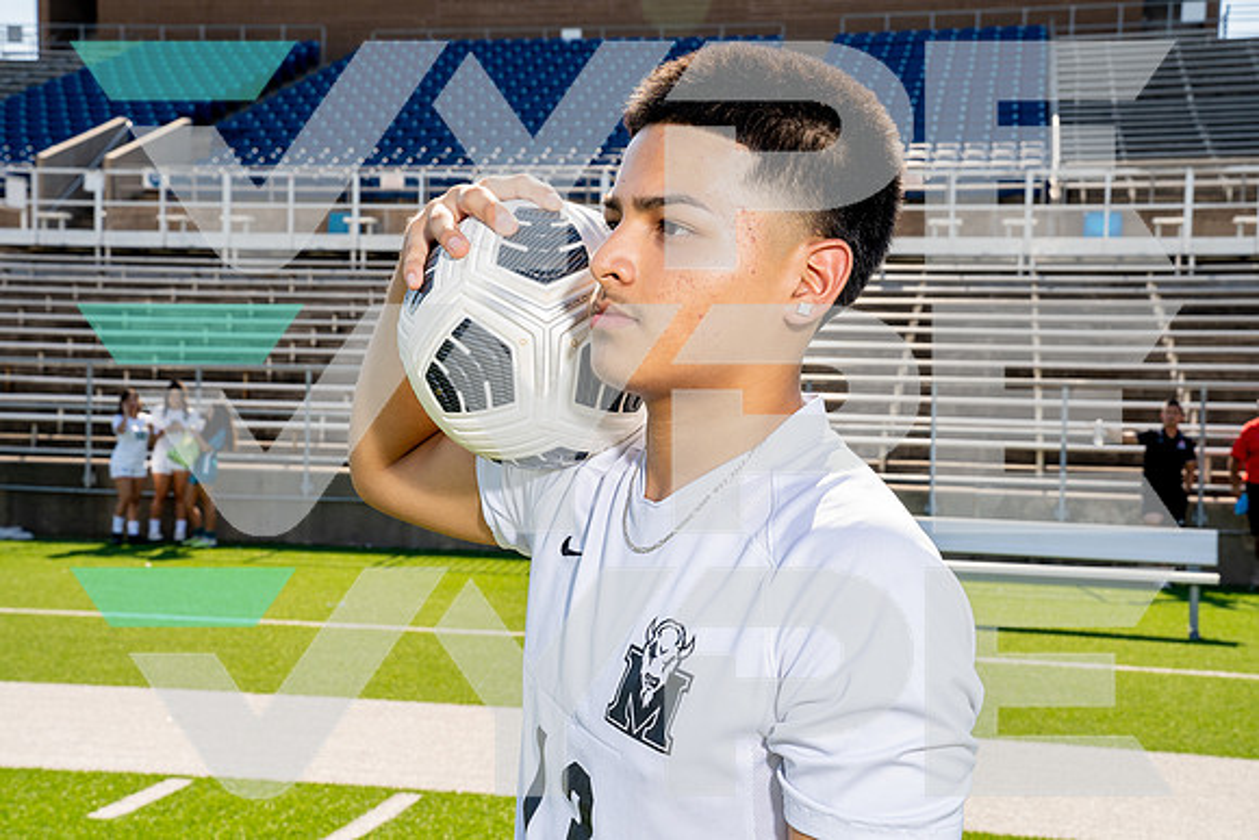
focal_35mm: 50
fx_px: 1749
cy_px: 420
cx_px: 630
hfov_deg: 39.6
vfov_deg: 27.0
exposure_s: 1/250
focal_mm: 50
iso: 320
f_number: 11
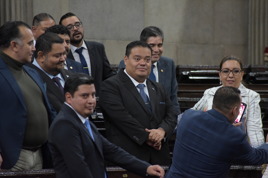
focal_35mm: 251
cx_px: 134
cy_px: 89
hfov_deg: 8.2
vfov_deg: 5.5
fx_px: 1869
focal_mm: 250
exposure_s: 1/125
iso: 4500
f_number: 5.6
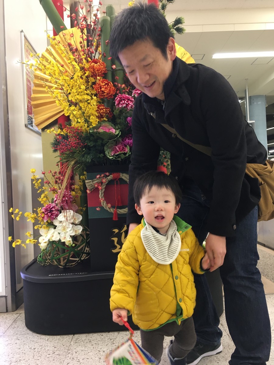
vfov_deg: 61.7
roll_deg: +2.6
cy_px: 182
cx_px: 137
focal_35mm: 29
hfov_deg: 48.2
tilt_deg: -0.1
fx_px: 306
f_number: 2.2
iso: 100
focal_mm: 4.15
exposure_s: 1/30
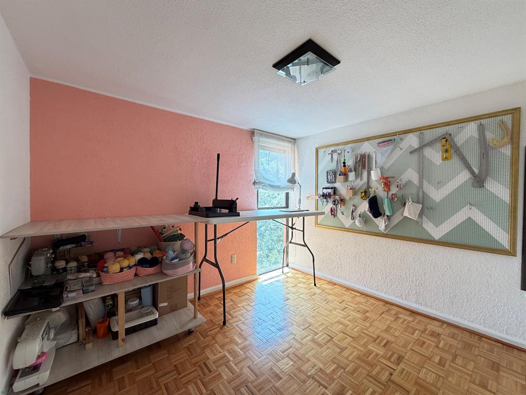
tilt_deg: -1.0
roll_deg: +0.2
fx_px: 213
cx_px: 263
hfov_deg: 102.1
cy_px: 198
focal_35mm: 14
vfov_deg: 85.7
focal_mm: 2.22
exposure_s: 1/121
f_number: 2.2
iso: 250
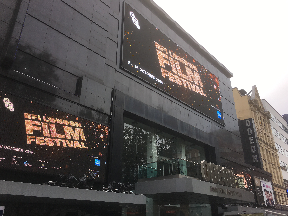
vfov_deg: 48.2
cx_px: 144
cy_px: 108
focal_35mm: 29
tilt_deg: +26.6
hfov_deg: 61.7
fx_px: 241
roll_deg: -1.1
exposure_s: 1/348
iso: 25
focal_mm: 4.15
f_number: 2.2
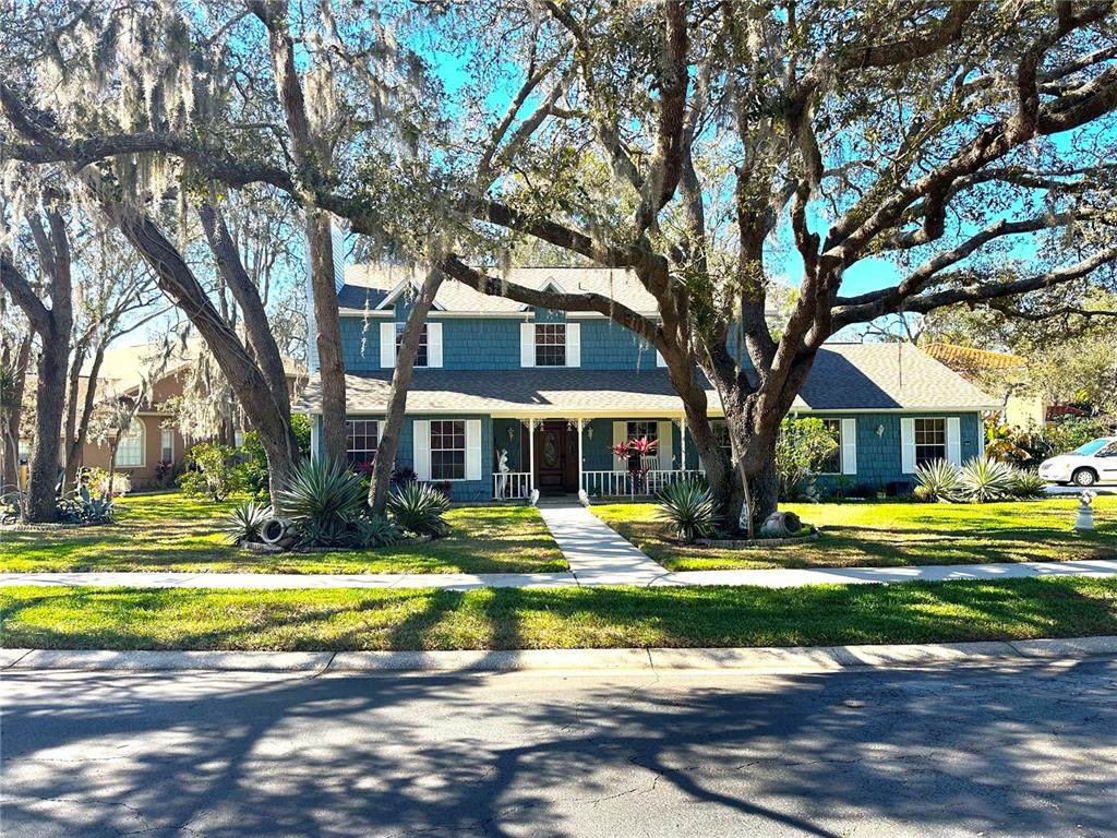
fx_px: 774
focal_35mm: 24
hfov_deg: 71.6
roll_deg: +0.3
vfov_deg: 56.8
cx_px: 558
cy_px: 419
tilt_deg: +1.0
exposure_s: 1/1029
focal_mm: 6.86
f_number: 1.78
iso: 80
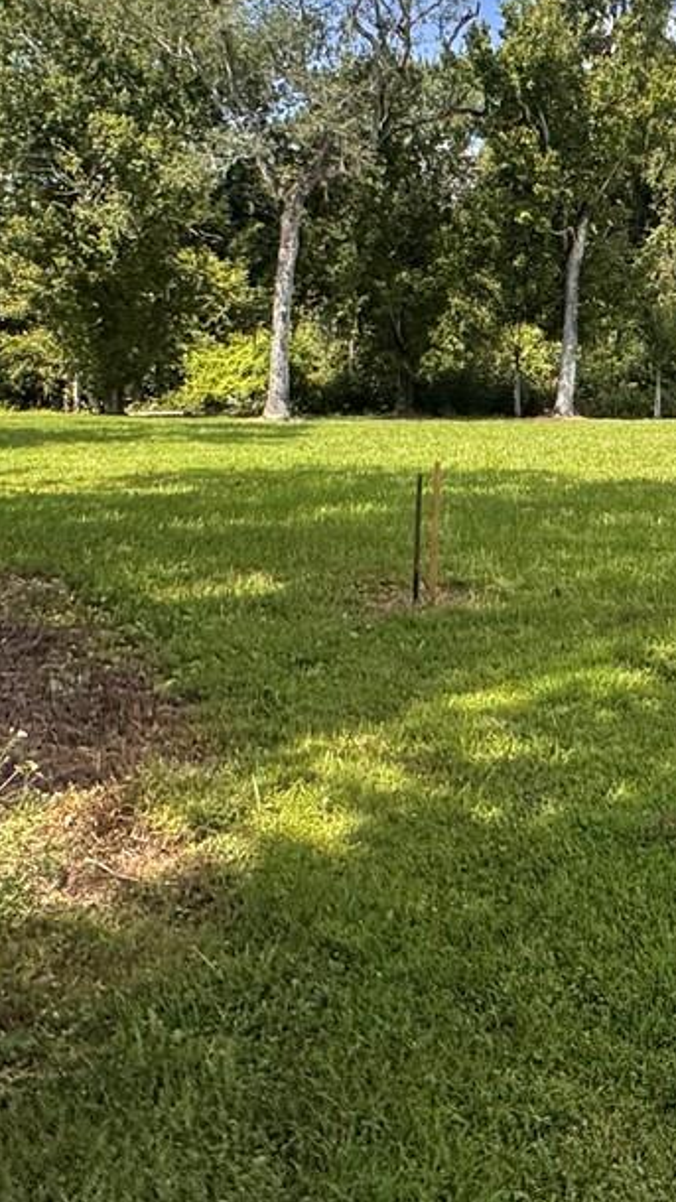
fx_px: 1275
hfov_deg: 26.9
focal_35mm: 40
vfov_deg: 49.3
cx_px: 769
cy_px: 368
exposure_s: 1/956
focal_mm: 2.22
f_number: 2.2
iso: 40
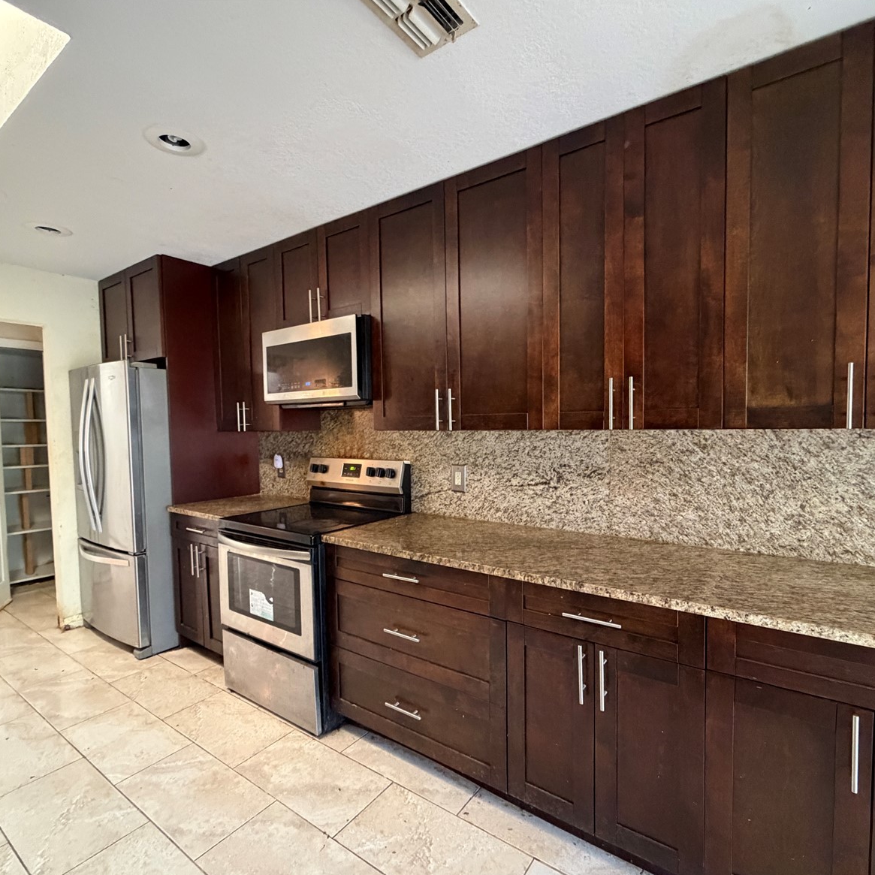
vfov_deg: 84.0
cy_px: 447
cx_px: 475
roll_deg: +1.1
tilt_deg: -2.5
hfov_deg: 83.8
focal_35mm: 17
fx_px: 486
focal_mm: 2.22
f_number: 2.2
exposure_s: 1/60
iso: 640
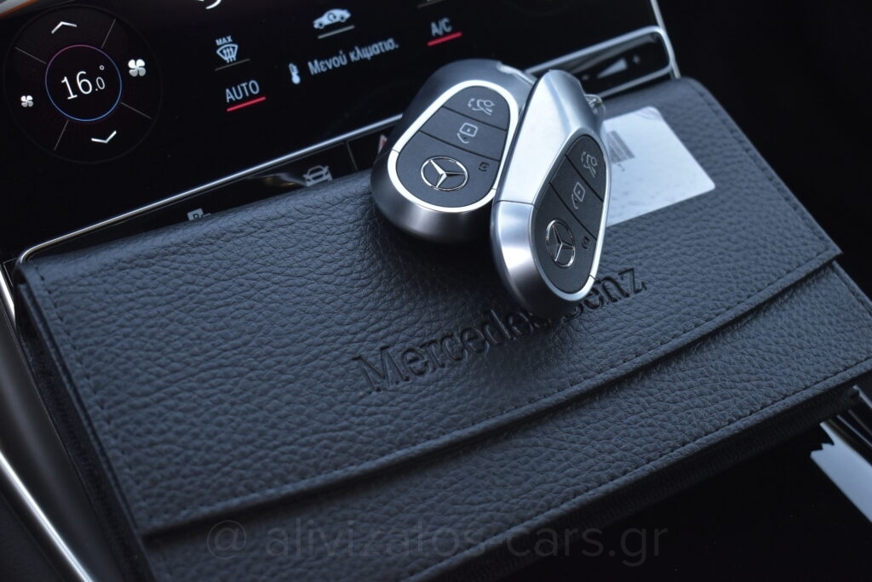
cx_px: 436
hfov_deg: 35.0
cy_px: 291
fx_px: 1381
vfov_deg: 23.8
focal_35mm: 57
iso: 1600
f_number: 4.8
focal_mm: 38
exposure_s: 1/800
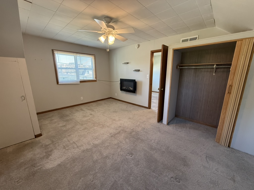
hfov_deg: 102.1
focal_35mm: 14
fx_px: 103
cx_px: 127
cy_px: 95
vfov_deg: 85.7
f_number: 2.2
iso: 400
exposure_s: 1/120
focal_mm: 2.22
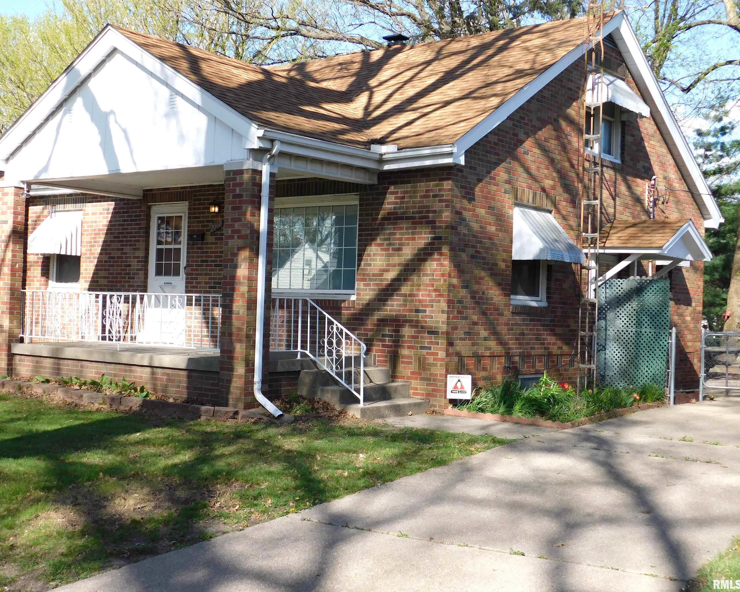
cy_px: 296
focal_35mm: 47
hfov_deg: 39.5
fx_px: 1029
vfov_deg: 32.1
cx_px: 357
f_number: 3.7
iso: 125
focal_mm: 8
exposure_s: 1/500
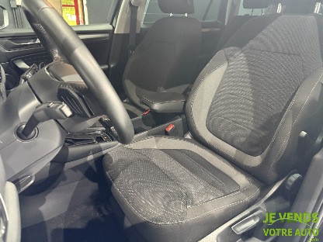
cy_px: 121
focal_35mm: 24
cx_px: 162
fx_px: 224
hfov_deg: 71.6
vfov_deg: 56.8
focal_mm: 6.76
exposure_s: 1/33
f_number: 1.78
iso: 1000
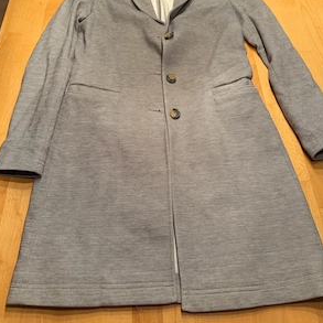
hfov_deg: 55.6
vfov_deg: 54.6
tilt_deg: -59.2
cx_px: 159
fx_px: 306
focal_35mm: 29
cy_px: 111
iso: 200
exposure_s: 1/50
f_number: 1.78
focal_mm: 6.76
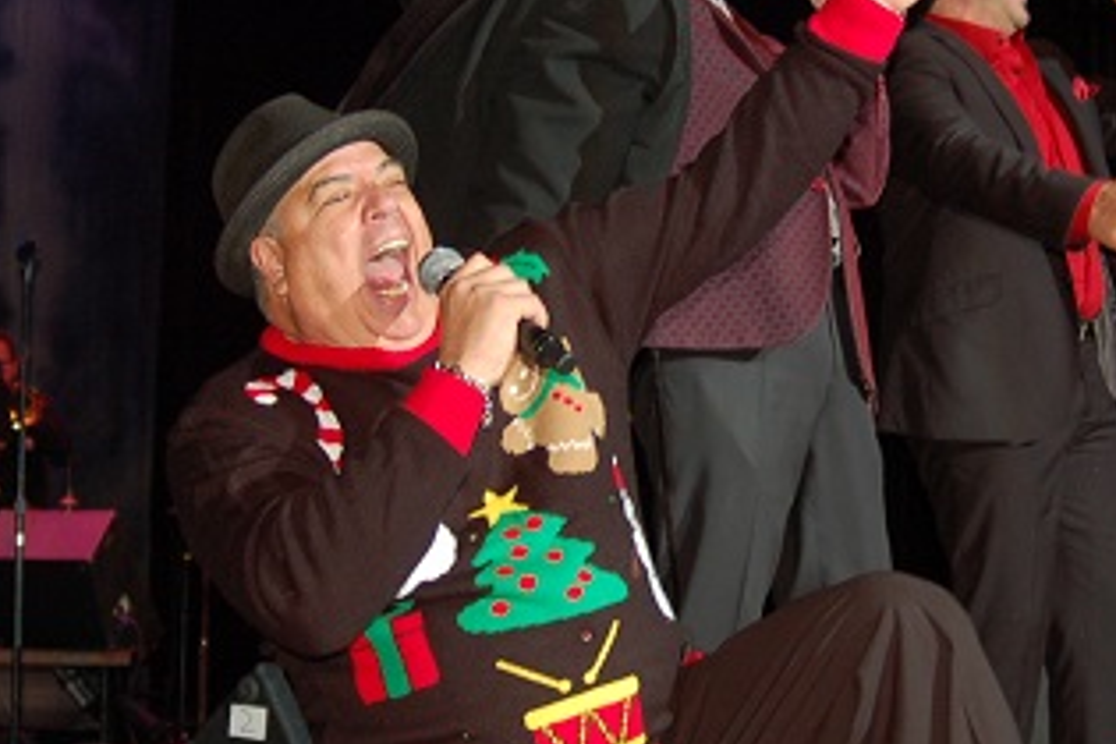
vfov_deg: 17.0
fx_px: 2480
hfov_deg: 25.1
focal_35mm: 80
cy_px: 241
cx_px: 804
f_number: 3.3
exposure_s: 1/60
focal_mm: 28
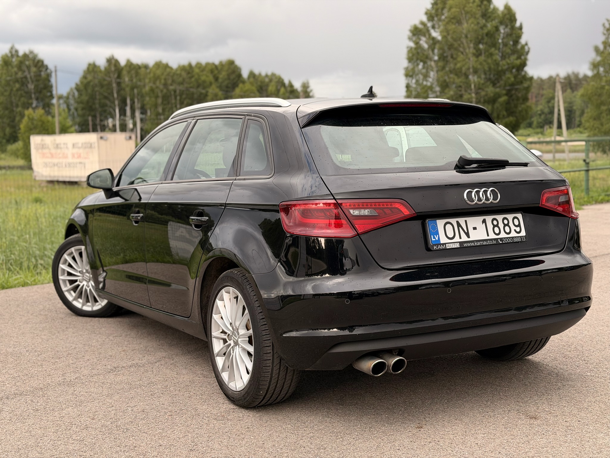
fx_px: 846
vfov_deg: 30.3
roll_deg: +1.9
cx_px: 305
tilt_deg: -6.6
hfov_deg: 39.7
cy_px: 229
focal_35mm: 48
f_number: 1.78
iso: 64
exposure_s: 1/693
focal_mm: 6.76
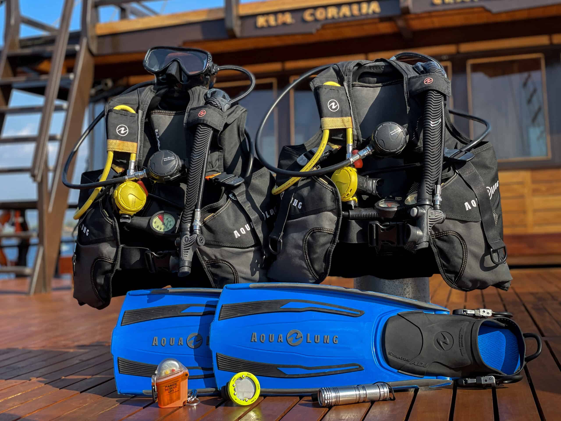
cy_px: 210
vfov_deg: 28.0
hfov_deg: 36.8
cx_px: 280
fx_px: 843
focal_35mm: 52
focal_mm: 6
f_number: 2
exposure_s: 1/580
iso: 32
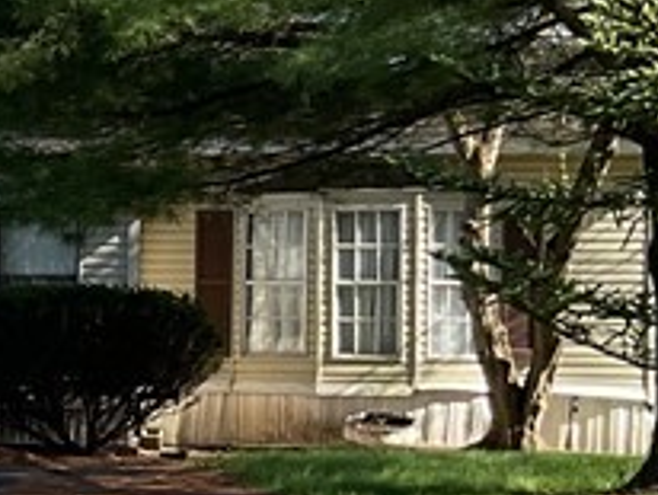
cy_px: 370
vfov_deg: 10.3
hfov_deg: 12.1
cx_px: -687
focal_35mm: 144
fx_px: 2740
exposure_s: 1/883
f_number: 1.8
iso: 16
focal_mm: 3
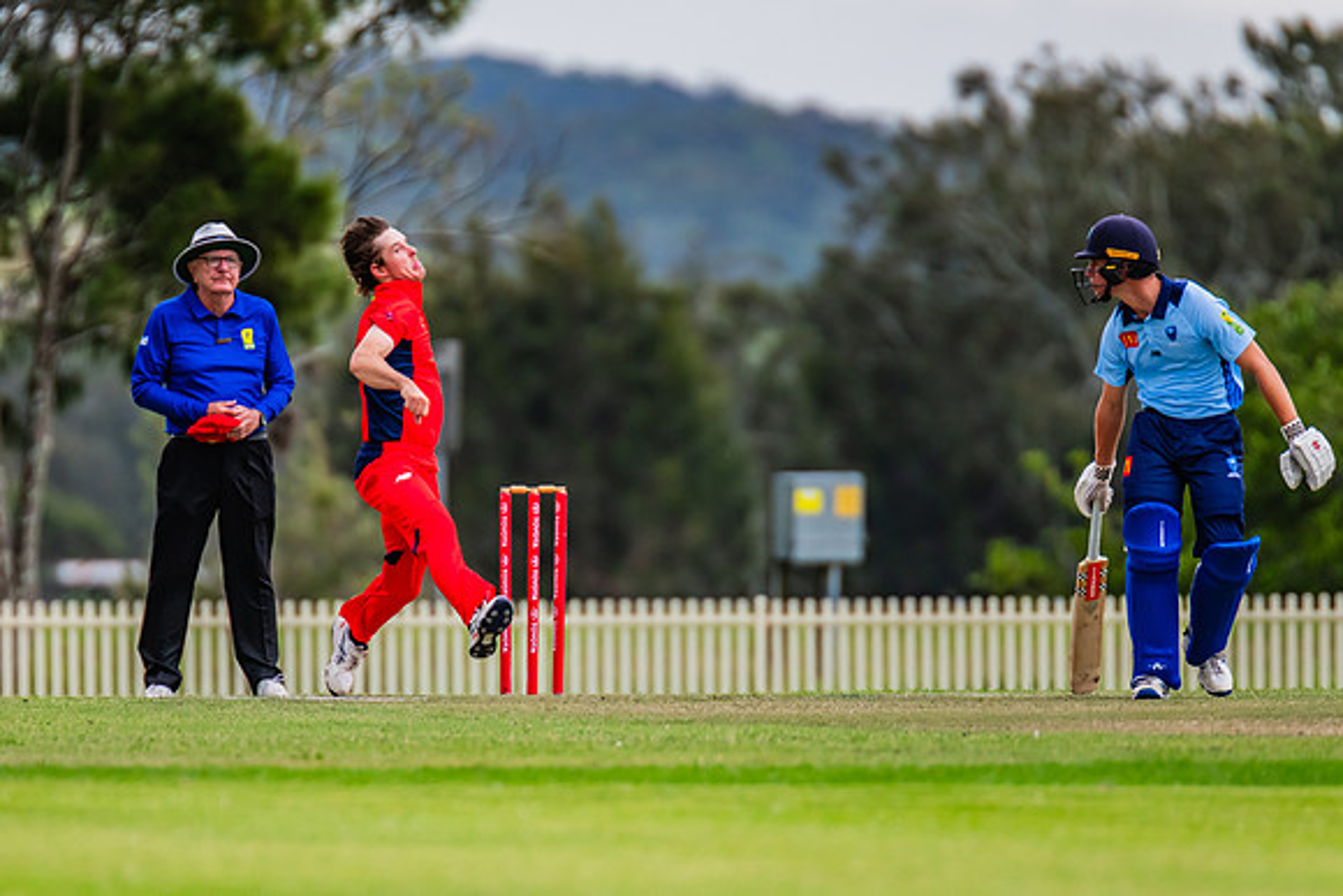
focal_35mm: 698
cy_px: 496
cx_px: 561
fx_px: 26059
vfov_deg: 2.0
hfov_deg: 3.0
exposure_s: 1/1600
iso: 900
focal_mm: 600
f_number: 5.6
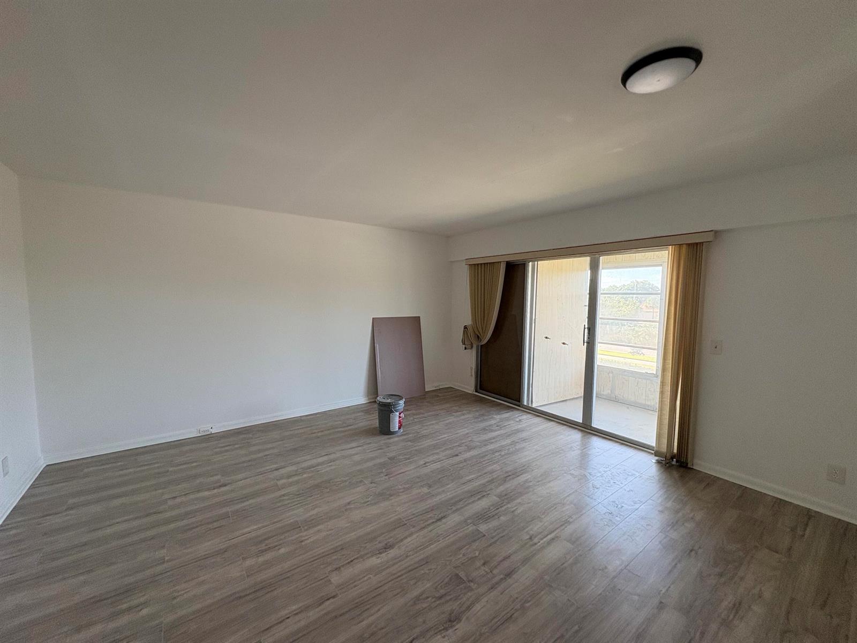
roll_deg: +0.2
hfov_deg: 102.1
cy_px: 322
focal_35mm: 14
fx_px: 347
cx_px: 428
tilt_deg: -3.7
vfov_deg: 85.7
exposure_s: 1/99
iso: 160
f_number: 2.2
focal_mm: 2.22
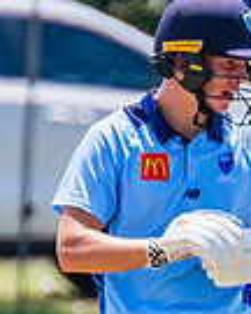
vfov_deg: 0.6
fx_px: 28470
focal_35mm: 3066
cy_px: 296
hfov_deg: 0.5
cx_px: 337
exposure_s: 1/2000
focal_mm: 600
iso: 800
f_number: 8
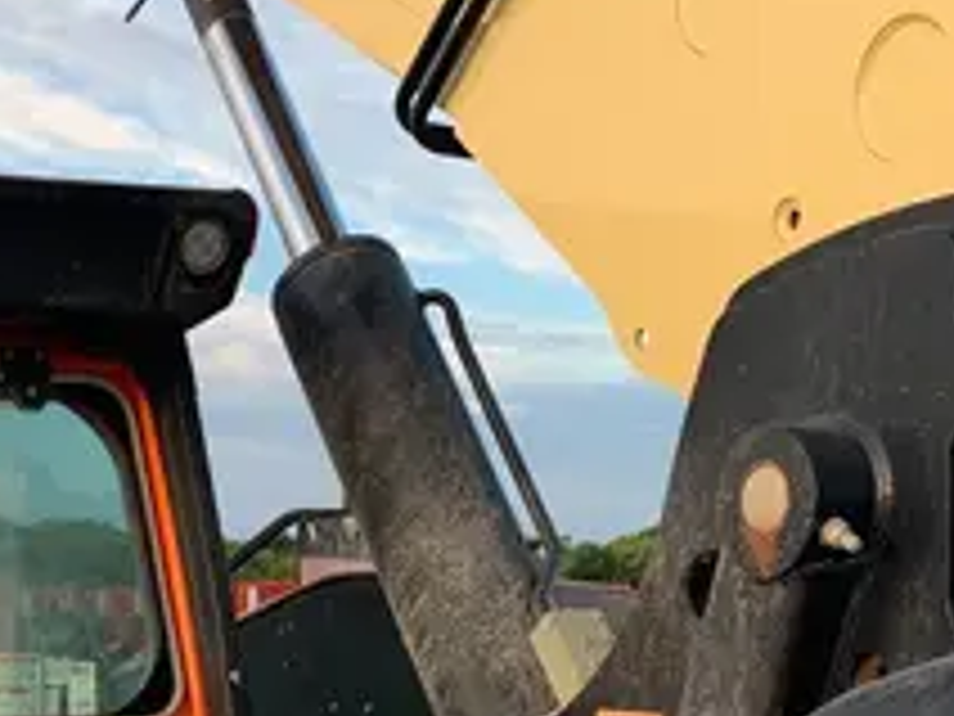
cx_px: 225
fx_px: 2480
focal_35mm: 90
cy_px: 826
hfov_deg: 21.6
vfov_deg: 15.9
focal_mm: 4.25
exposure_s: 1/191
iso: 25
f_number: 1.8
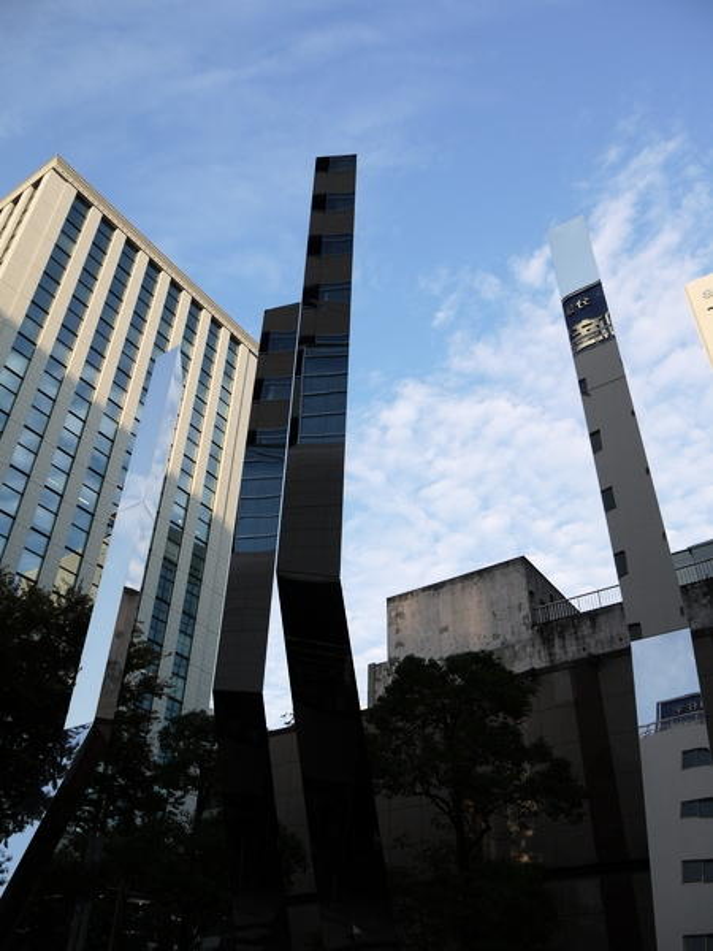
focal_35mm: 28
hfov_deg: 49.7
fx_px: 769
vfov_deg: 63.4
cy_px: 476
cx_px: 356
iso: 100
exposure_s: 1/250
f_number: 5.6
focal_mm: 14
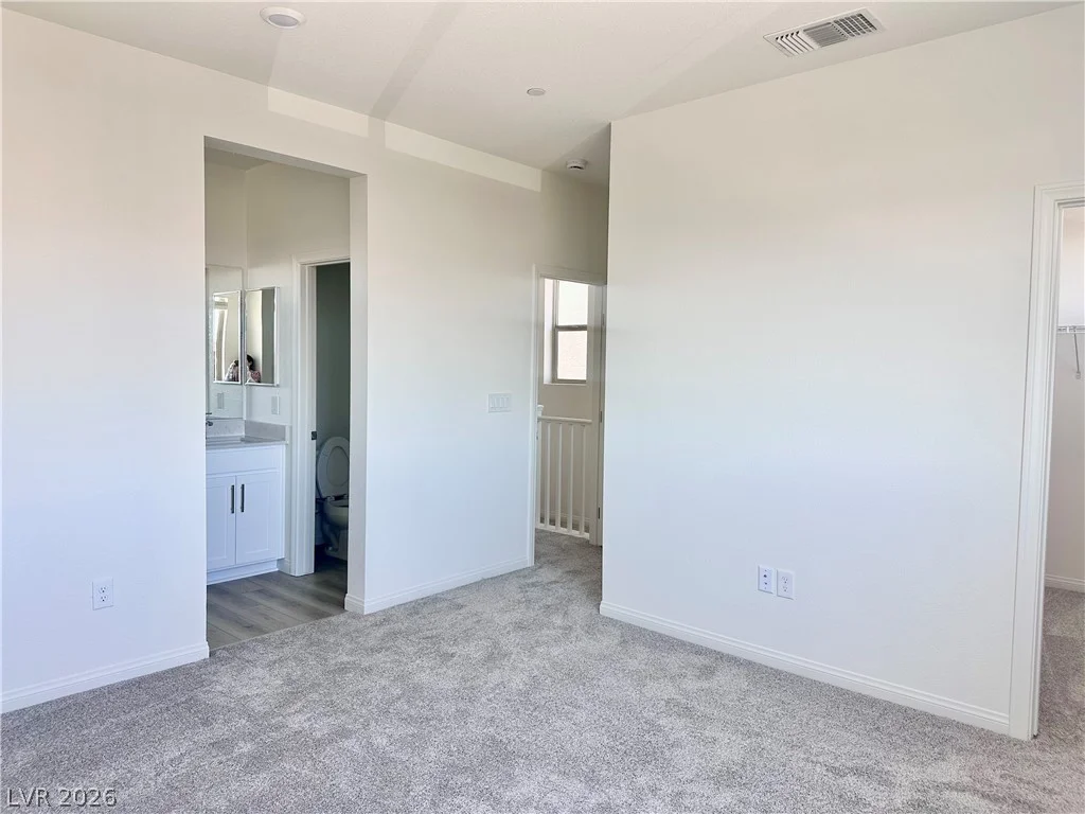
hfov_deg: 71.6
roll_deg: -1.4
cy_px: 407
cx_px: 542
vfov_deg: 56.8
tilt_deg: -2.6
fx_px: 752
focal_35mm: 24
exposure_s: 1/133
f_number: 1.78
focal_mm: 6.86
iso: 100
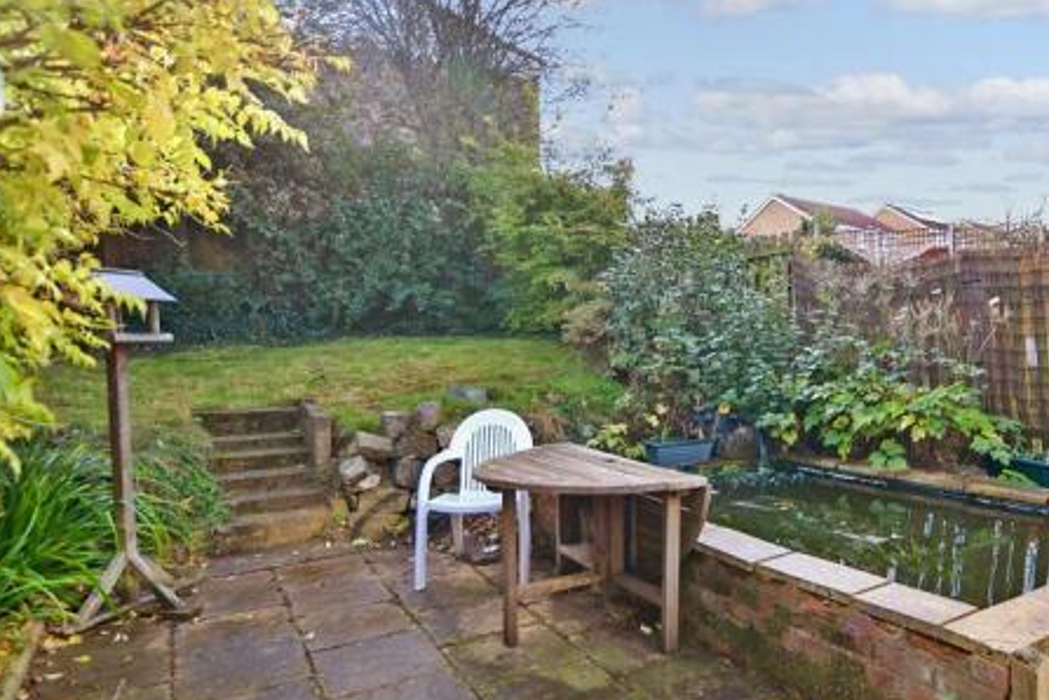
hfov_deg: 76.1
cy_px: 372
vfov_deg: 57.2
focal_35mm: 22
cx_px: 699
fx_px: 641
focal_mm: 10
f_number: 3.5
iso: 160
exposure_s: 1/320
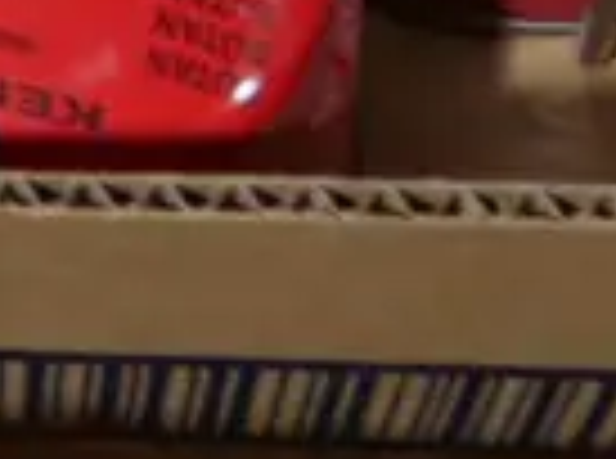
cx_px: -301
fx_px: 3727
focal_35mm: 210
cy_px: -1220
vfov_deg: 6.1
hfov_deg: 9.2
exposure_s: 1/60
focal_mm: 14
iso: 250
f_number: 3.5
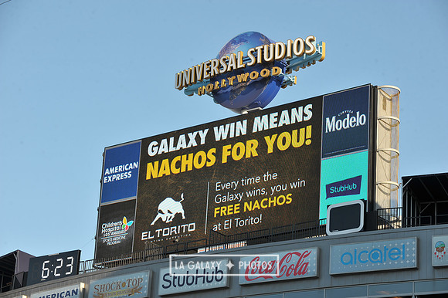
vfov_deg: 12.4
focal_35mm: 110
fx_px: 1368
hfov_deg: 18.6
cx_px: 224
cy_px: 149
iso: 200
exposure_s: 1/320
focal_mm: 110
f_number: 9
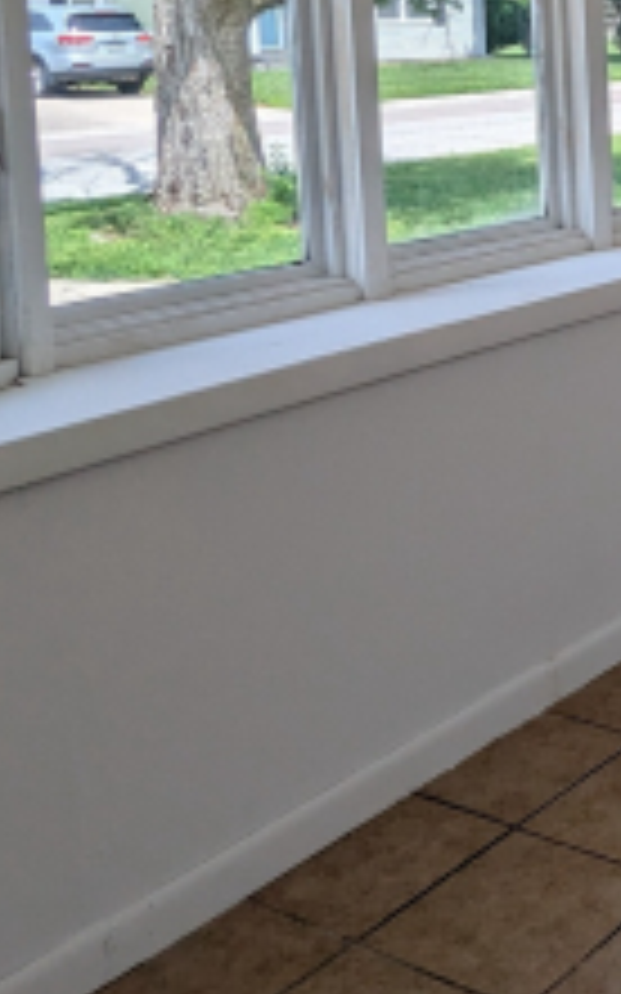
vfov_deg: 37.3
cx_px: 958
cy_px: 121
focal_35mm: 51
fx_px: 1382
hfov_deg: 21.0
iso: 43
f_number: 2.2
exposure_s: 1/689
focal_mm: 2.35
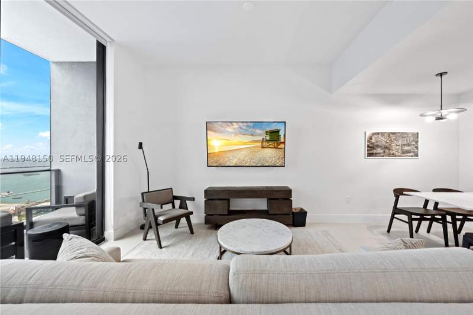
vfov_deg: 85.4
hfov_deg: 108.3
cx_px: 236
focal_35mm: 13
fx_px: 171
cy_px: 158
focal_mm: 13
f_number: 8
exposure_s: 1/5
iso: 640
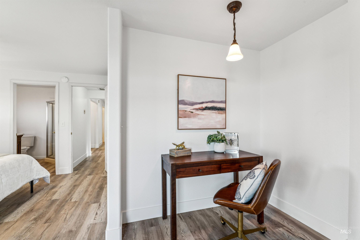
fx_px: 162
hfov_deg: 96.0
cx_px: 180
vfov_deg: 73.1
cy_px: 120
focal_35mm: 16
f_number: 13
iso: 400
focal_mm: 16.2
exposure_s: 1/5
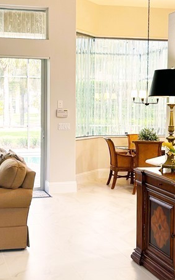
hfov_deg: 20.9
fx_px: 474
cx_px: 75
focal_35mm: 62
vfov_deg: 32.9
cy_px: 118
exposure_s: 1/120
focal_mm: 5.7
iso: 64
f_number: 1.5
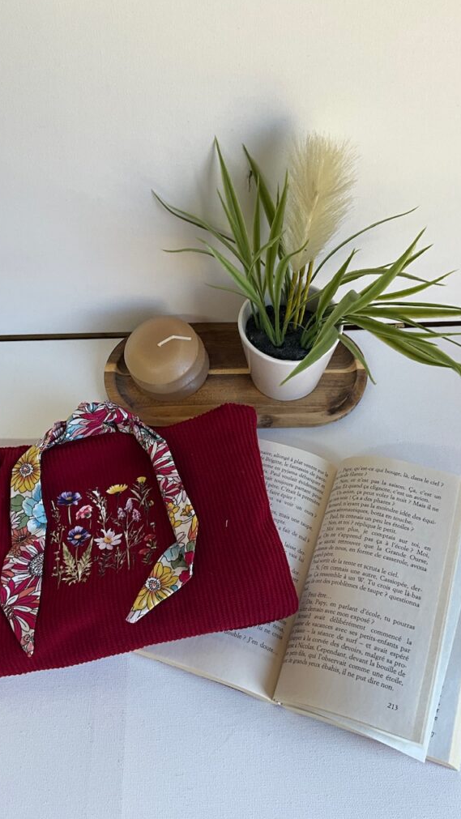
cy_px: 406
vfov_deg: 61.0
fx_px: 695
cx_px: 208
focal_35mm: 32
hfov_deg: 36.7
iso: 20
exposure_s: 1/100
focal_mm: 3
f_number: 1.8
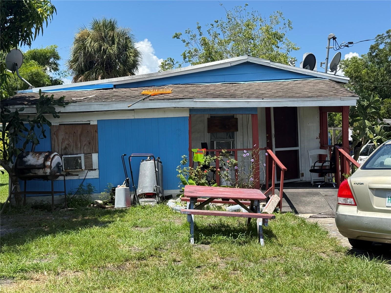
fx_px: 542
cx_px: 196
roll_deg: +0.0
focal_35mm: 48
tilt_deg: +1.5
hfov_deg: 39.7
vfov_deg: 30.3
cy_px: 146
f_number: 1.78
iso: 64
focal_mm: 6.76
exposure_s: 1/2762
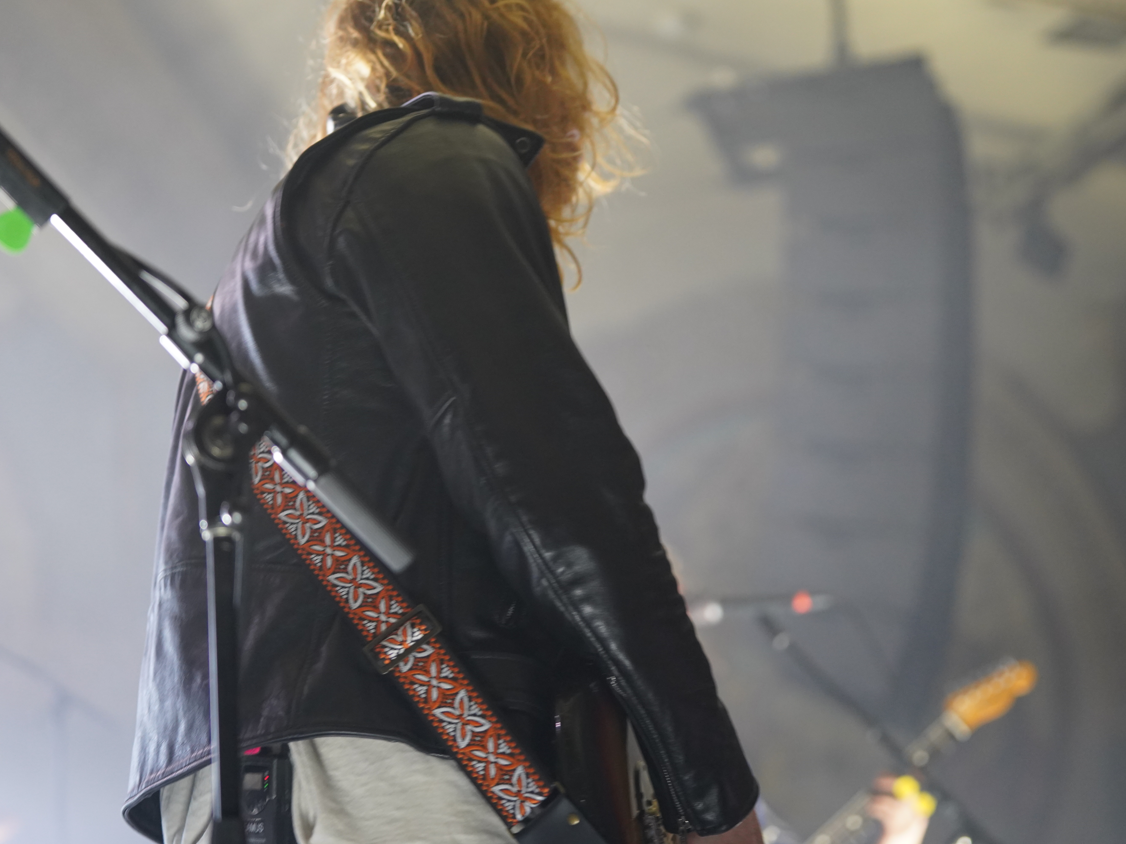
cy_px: 423
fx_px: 2472
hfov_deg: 25.6
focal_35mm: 76
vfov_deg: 19.4
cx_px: 626
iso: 3200
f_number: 2.8
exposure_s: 1/160
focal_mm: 70
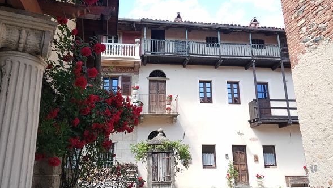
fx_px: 265
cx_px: 168
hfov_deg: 64.3
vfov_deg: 38.9
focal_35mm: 30
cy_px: 85
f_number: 1.8
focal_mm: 3.98
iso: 64
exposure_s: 1/233
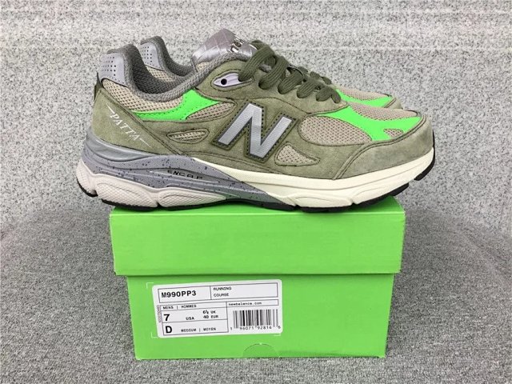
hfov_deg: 58.4
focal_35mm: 31
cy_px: 192
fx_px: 459
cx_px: 256
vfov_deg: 45.4
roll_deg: +0.1
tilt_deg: -21.0
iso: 40
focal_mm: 3.3
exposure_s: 1/120
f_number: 2.4
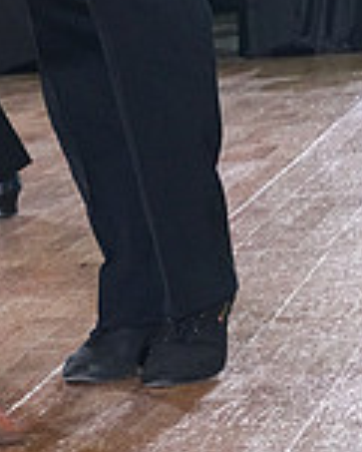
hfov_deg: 5.3
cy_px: -281
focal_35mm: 289
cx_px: 4
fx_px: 3866
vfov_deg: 6.6
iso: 6400
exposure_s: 1/320
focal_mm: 80
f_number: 7.1
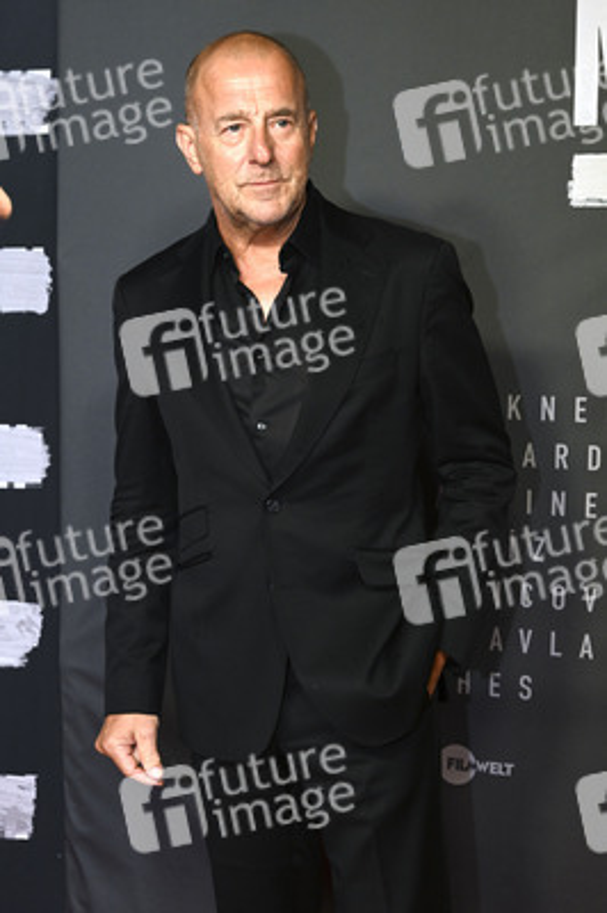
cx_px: 304
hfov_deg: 24.2
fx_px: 1419
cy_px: 456
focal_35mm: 56
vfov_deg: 35.7
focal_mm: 56
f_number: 6.3
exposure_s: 1/160
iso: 1000
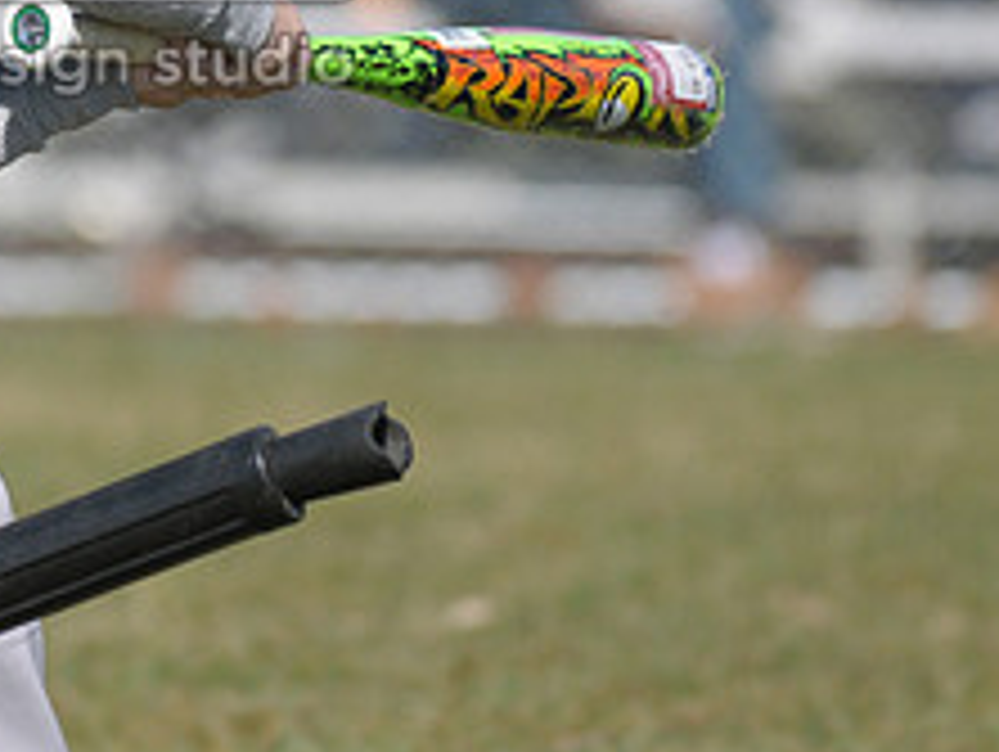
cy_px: -101
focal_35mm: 790
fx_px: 22824
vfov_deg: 1.9
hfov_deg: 2.5
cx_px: -130
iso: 400
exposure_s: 1/3200
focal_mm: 210
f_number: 4
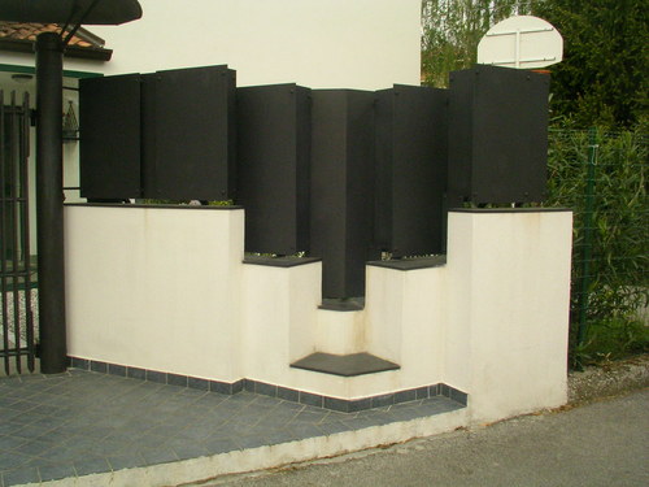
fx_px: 694
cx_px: 324
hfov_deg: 50.1
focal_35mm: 37
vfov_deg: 38.7
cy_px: 244
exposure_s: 1/359
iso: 200
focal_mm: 5.7
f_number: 6.8
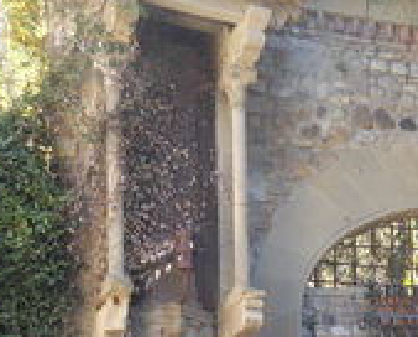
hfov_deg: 24.5
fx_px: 893
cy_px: 336
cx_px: 463
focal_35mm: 72
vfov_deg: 20.7
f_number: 3.2
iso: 80
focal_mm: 4.5
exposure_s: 1/50
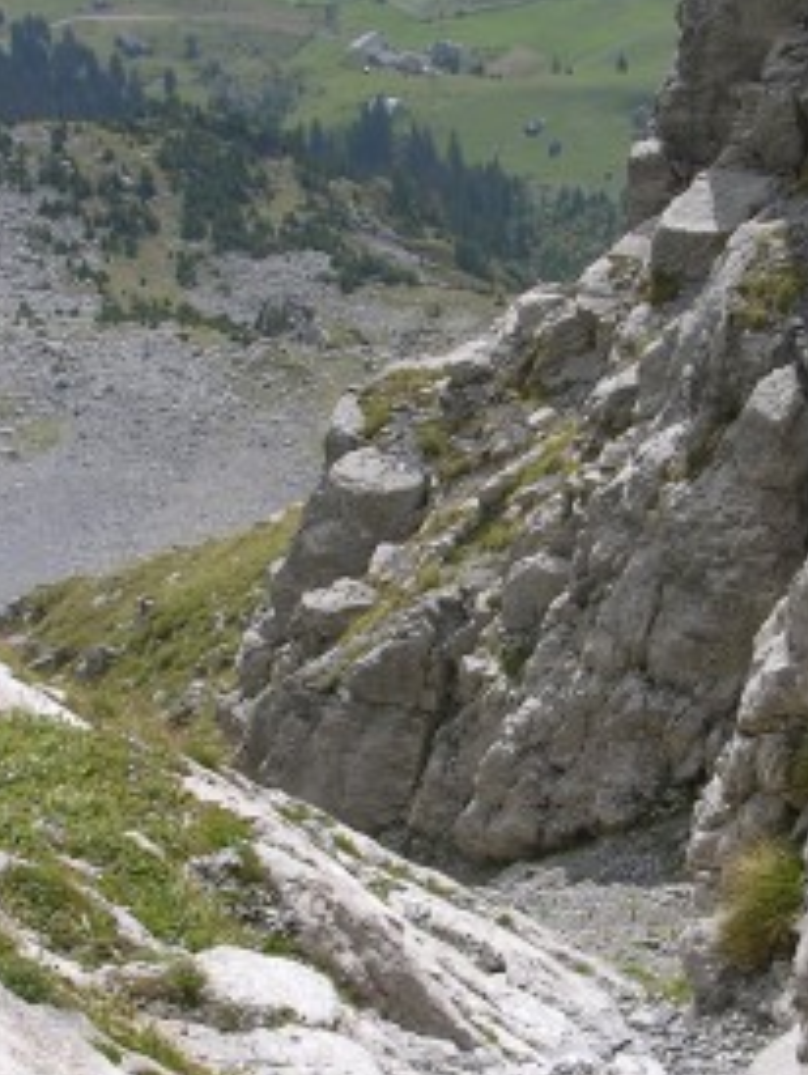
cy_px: 671
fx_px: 3045
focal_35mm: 98
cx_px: 514
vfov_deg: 20.0
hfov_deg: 15.1
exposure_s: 1/233
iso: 50
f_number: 6.3
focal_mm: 8.9
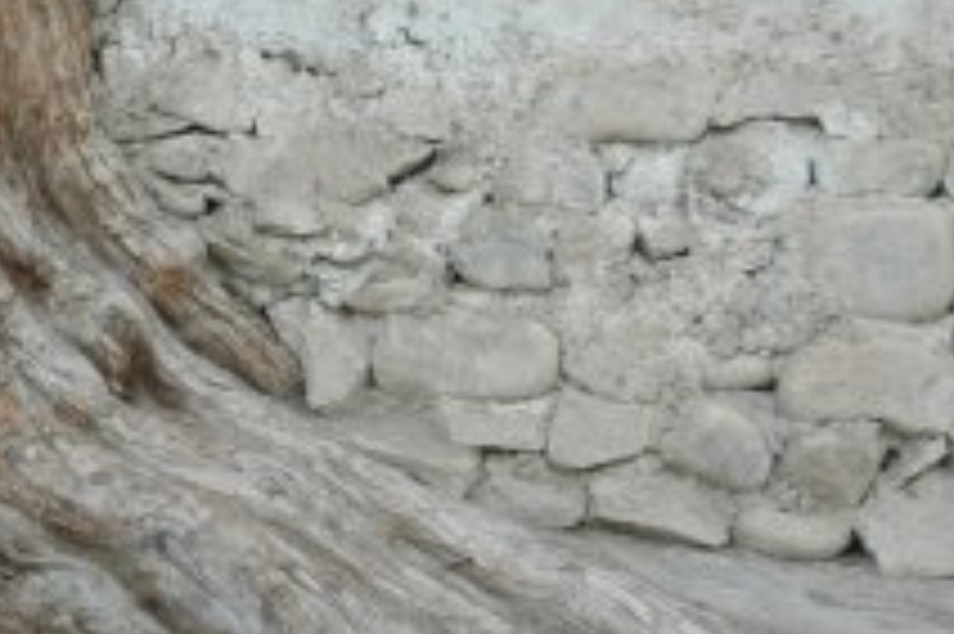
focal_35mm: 128
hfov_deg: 15.3
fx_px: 3381
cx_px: -304
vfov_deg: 10.7
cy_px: 391
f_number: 6.3
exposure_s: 1/160
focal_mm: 25
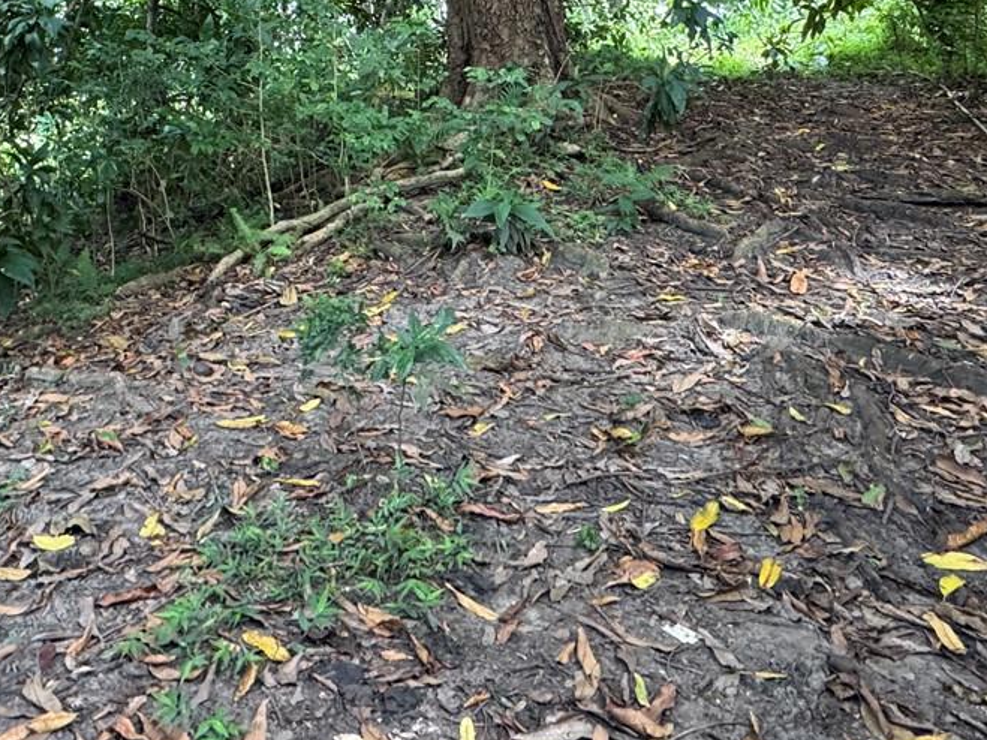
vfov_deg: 38.4
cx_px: 343
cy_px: 49
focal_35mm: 34
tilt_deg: +2.0
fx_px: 969
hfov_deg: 53.1
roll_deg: -1.9
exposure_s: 1/99
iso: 320
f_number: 2.2
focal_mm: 2.22
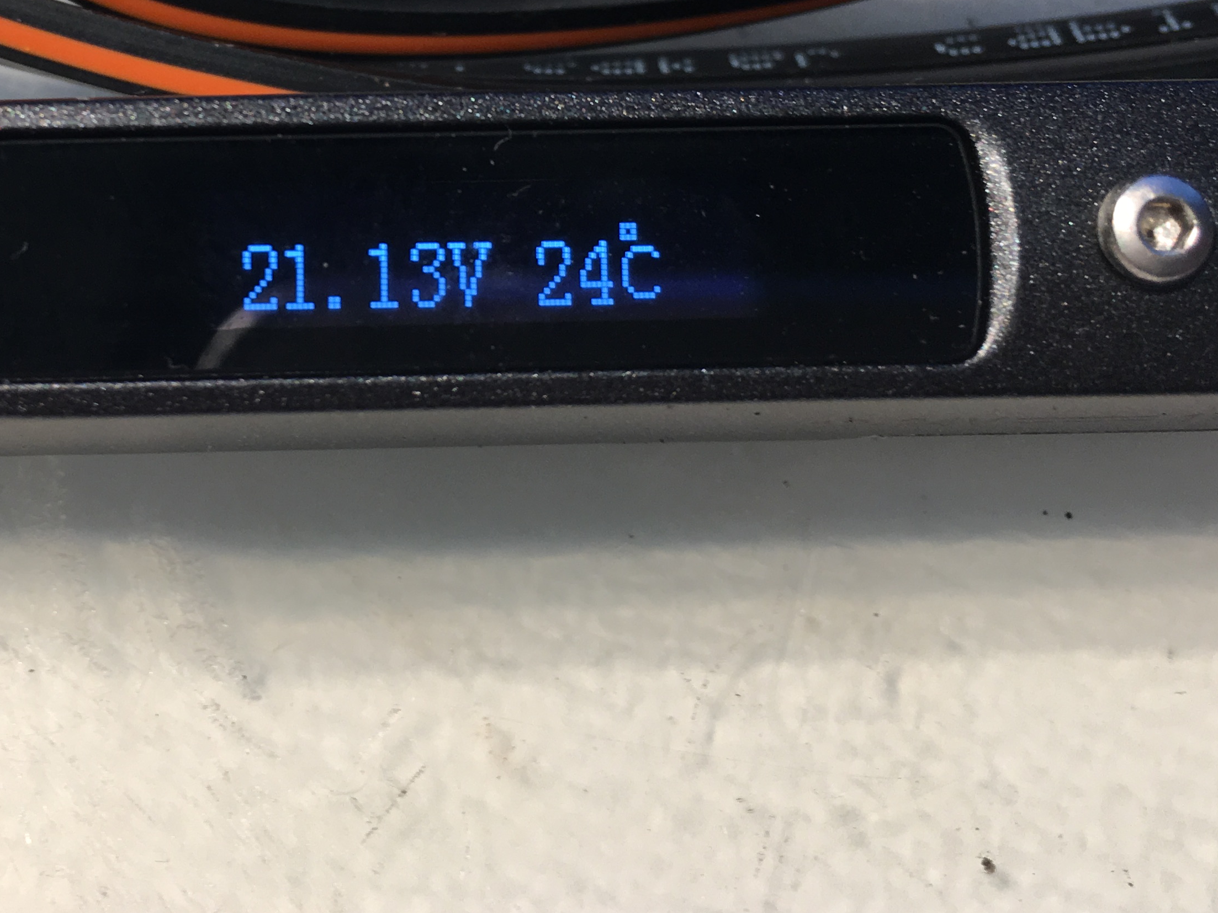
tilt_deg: -60.2
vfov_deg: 26.9
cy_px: 146
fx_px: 1865
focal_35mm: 53
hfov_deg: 35.5
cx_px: 324
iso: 32
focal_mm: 4.15
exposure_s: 1/50
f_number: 2.2
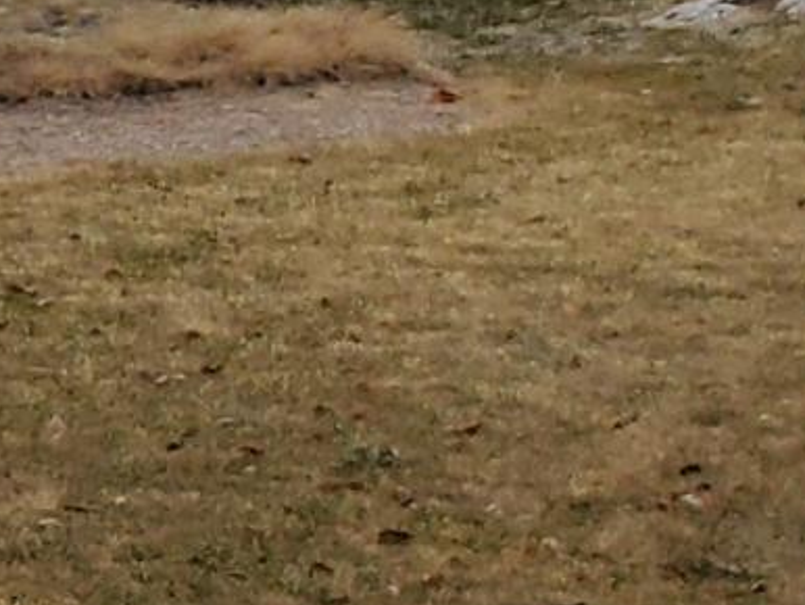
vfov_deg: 7.3
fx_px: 4700
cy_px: 4
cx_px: -2311
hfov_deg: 7.4
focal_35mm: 202
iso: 50
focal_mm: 4.3
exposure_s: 1/667
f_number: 2.4
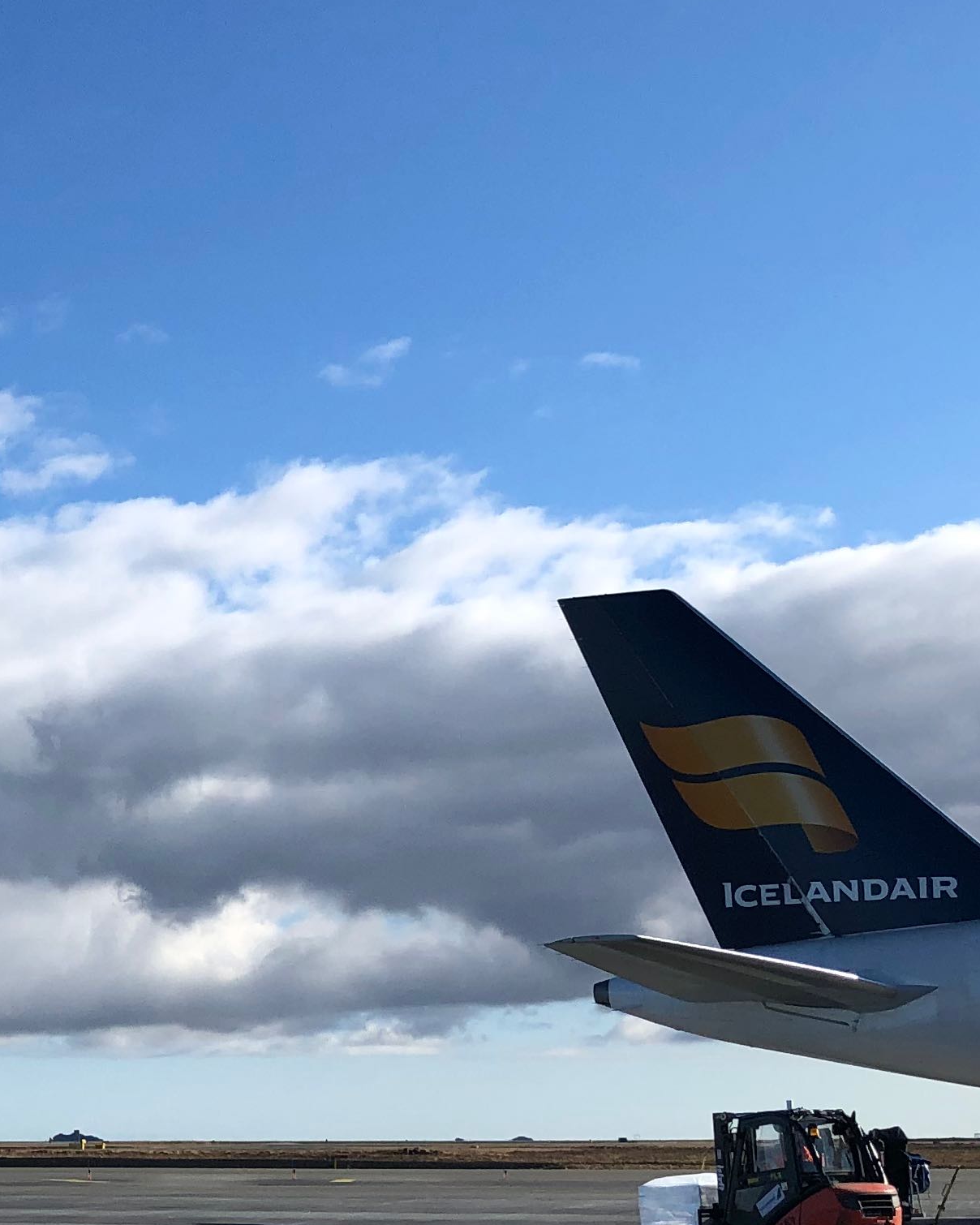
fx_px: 2647
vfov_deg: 25.9
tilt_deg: +6.6
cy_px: 844
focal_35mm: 73
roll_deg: +0.9
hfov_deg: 19.9
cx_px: -132
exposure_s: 1/2667
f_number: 1.8
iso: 20
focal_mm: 4
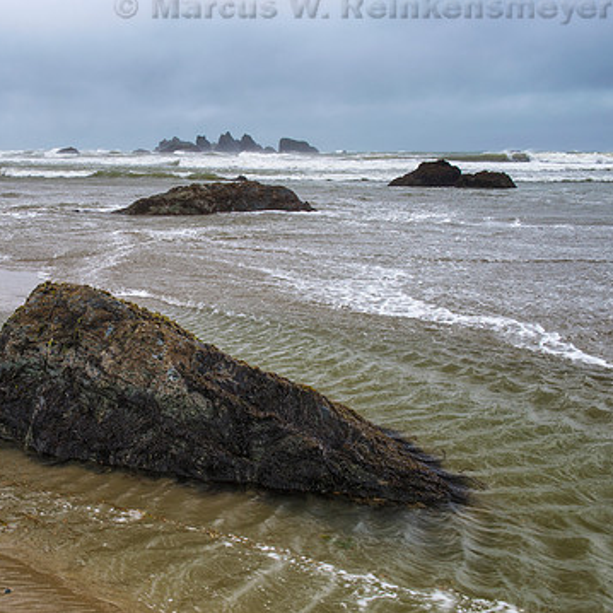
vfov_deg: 38.3
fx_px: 882
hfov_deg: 37.6
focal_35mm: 44
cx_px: 169
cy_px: 317
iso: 160
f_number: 14
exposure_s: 1/30
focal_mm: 32
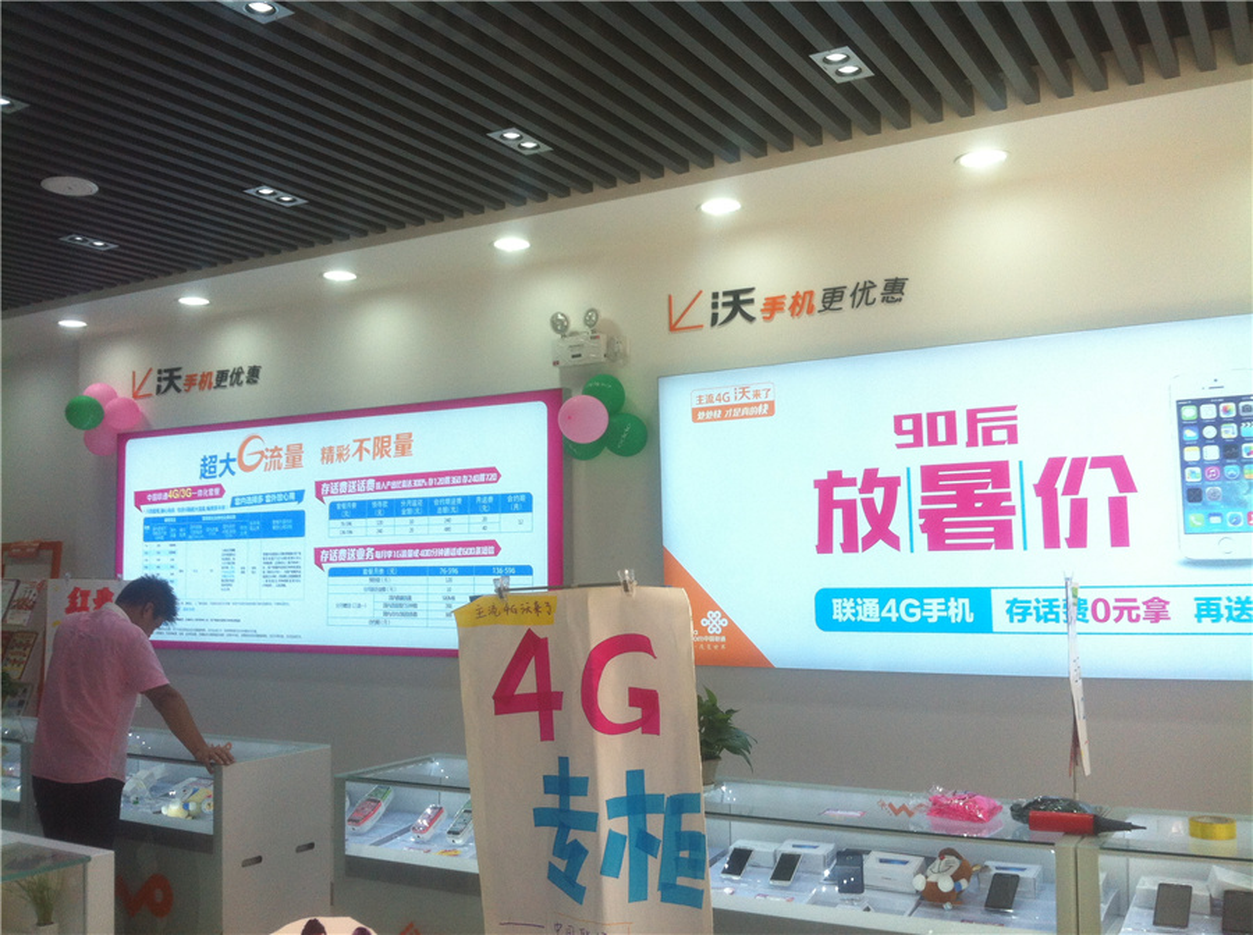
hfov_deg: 52.7
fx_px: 1265
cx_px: 626
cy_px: 468
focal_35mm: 35
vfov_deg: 40.6
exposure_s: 1/120
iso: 80
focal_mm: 3.85
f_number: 2.8
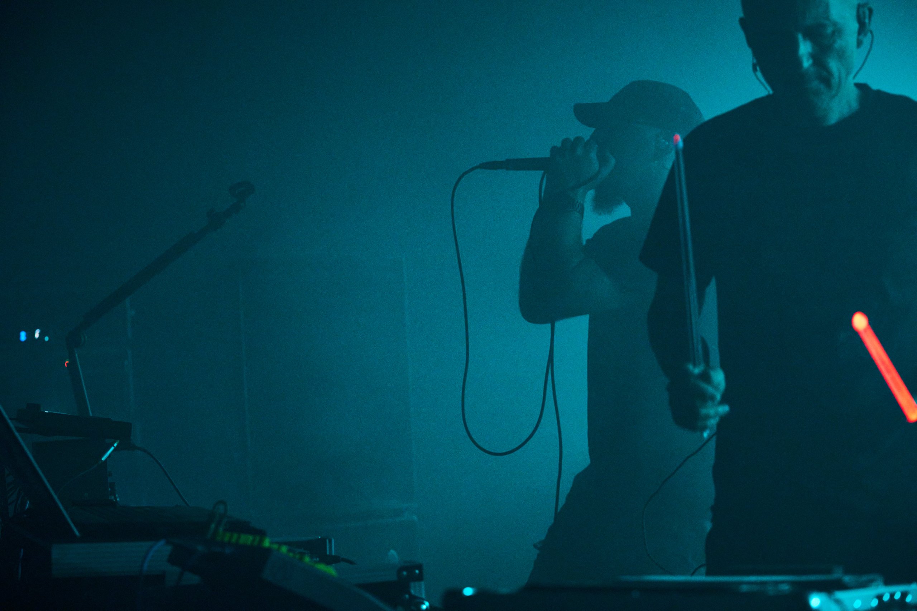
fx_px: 2165
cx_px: 458
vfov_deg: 16.1
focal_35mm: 85
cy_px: 306
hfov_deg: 23.9
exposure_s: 1/250
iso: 12800
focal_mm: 85
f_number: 4
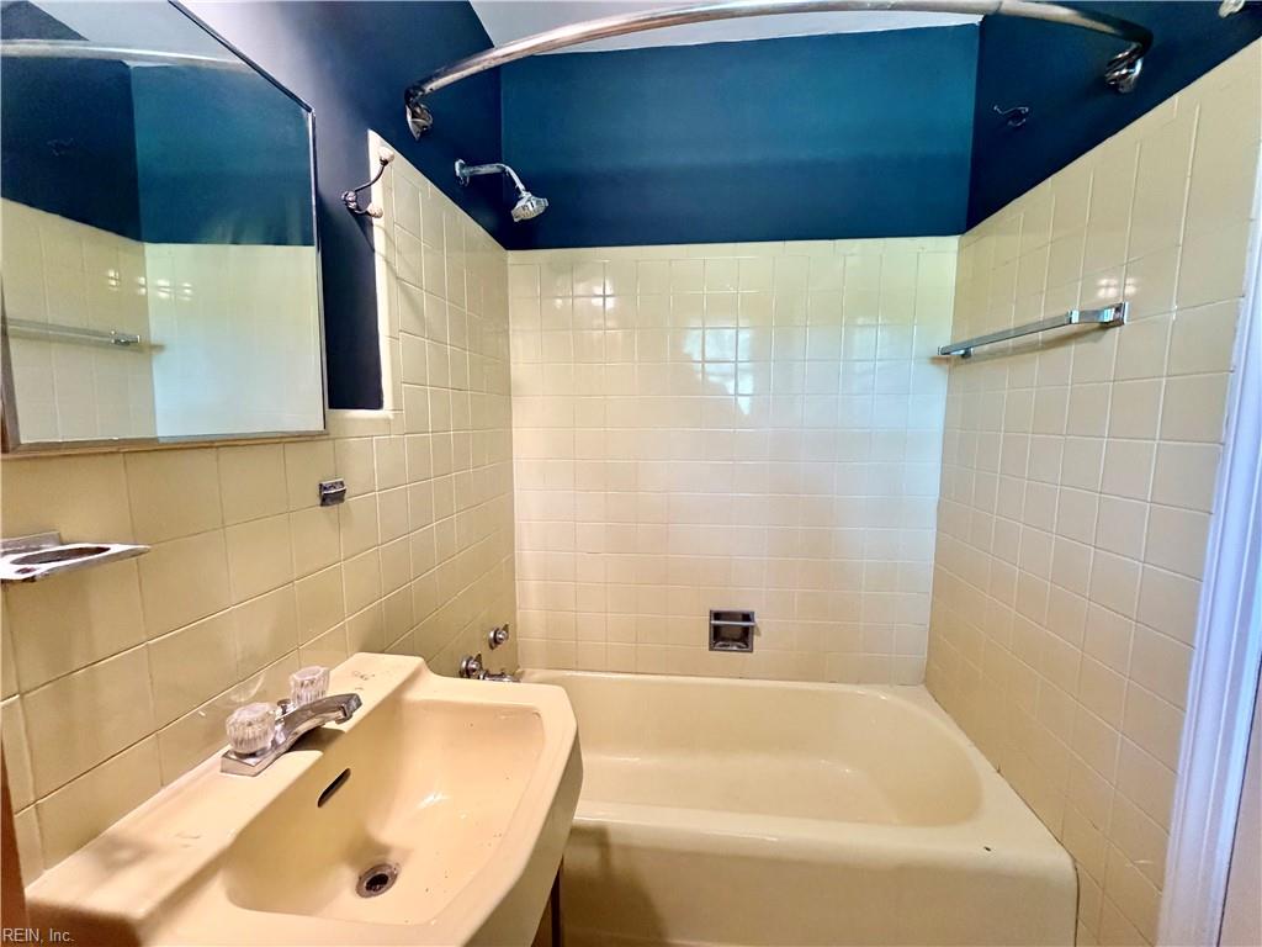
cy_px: 474
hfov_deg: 102.1
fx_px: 510
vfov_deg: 85.7
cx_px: 631
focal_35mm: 14
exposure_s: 1/60
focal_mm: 2.22
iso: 640
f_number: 2.2
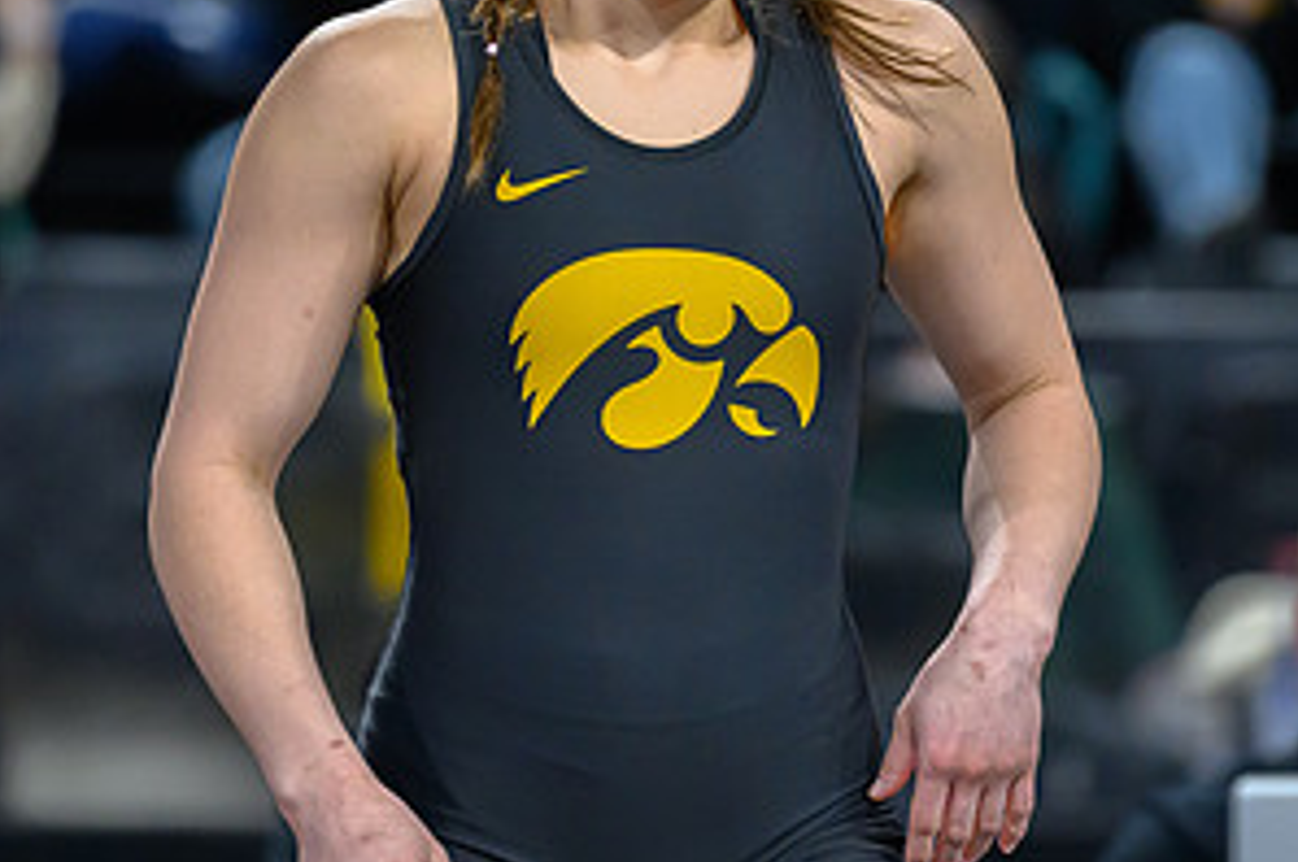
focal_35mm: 509
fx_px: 18332
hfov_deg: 4.1
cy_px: 451
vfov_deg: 2.7
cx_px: 644
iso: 2800
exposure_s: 1/800
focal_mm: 200
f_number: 2.8
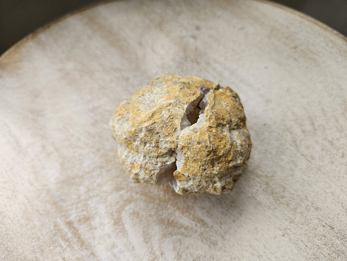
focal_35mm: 23
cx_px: 174
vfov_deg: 58.9
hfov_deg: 73.9
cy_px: 130
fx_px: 231
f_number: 1.8
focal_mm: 5.4
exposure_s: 1/100
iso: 125
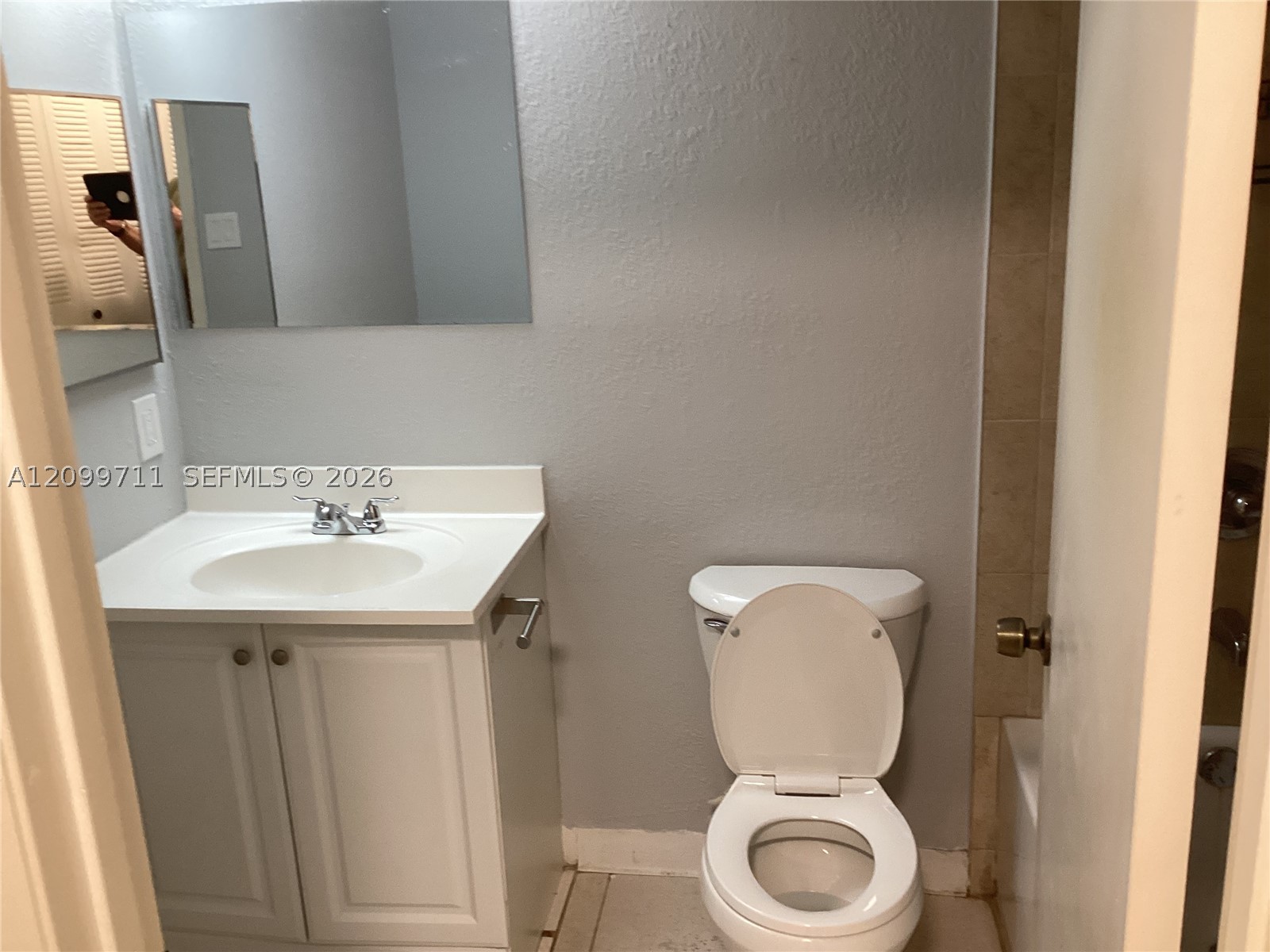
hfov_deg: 58.4
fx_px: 1137
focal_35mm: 31
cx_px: 635
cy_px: 476
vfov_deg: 45.4
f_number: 2.4
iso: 125
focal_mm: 3.3
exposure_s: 1/50
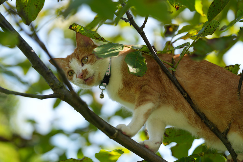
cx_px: 122
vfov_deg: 16.1
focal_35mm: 85
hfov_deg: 23.9
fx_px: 574
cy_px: 81
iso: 100
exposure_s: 1/1250
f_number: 1.4
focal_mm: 85
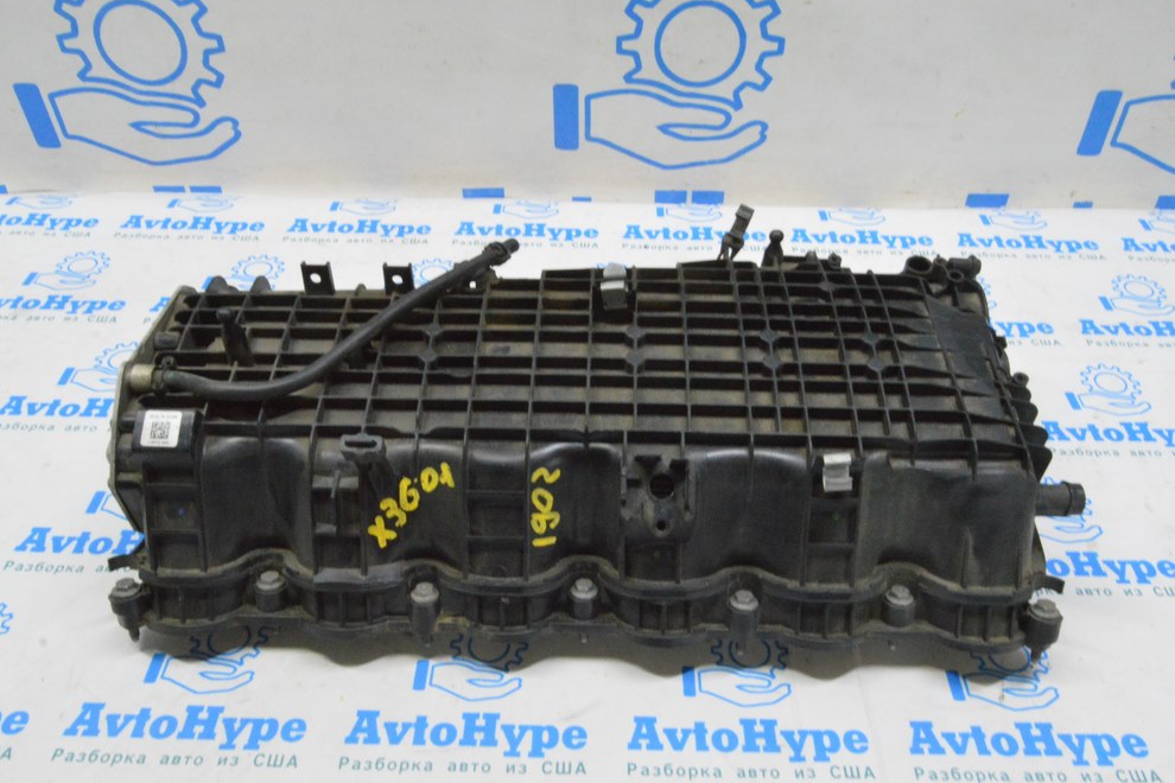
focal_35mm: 31
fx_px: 1012
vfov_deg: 42.3
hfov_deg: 60.3
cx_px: 598
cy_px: 391
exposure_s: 1/15
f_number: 20
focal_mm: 20
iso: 6400
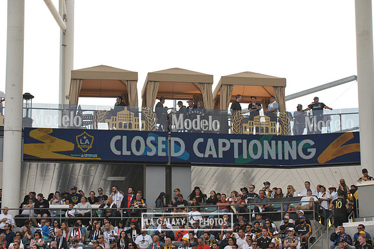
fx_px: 1246
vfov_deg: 11.4
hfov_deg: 17.1
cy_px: 124
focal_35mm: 120
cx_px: 187
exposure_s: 1/400
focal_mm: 120
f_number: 10
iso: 320
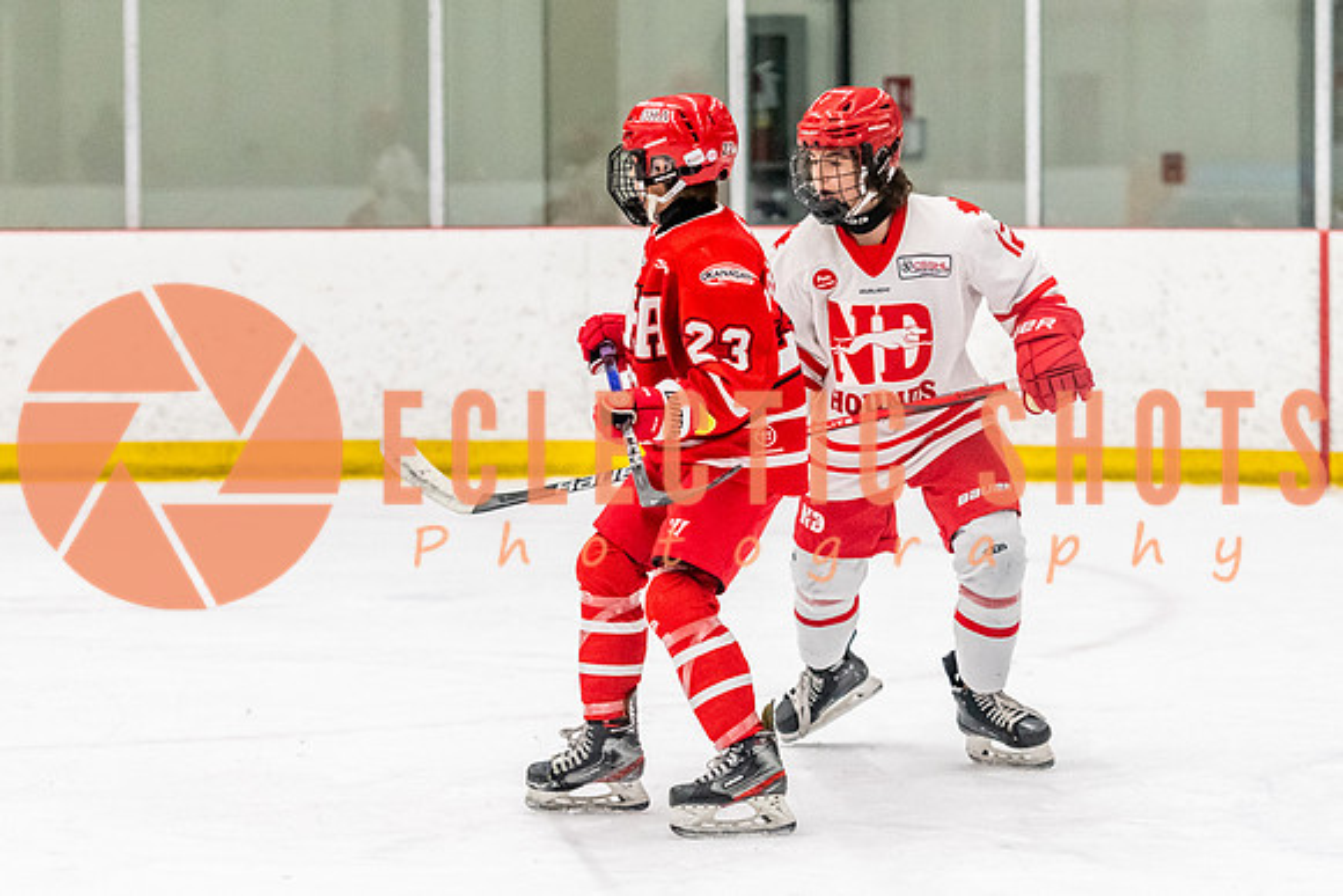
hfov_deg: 12.1
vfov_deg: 8.1
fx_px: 6306
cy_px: 464
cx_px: 832
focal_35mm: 169
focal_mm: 105
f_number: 2.8
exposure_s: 1/800
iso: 4000
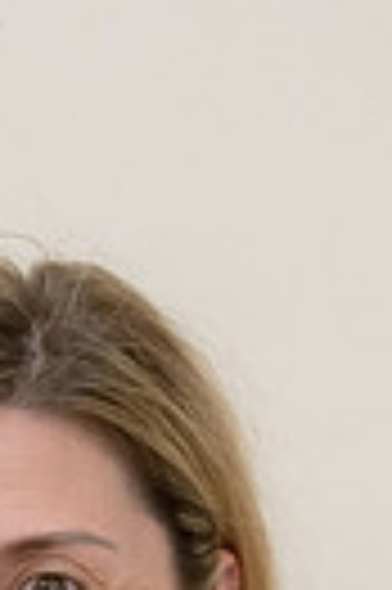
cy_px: 955
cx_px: -77
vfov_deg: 3.3
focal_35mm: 619
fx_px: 10136
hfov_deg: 2.2
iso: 5000
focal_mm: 180
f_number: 4
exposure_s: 1/80
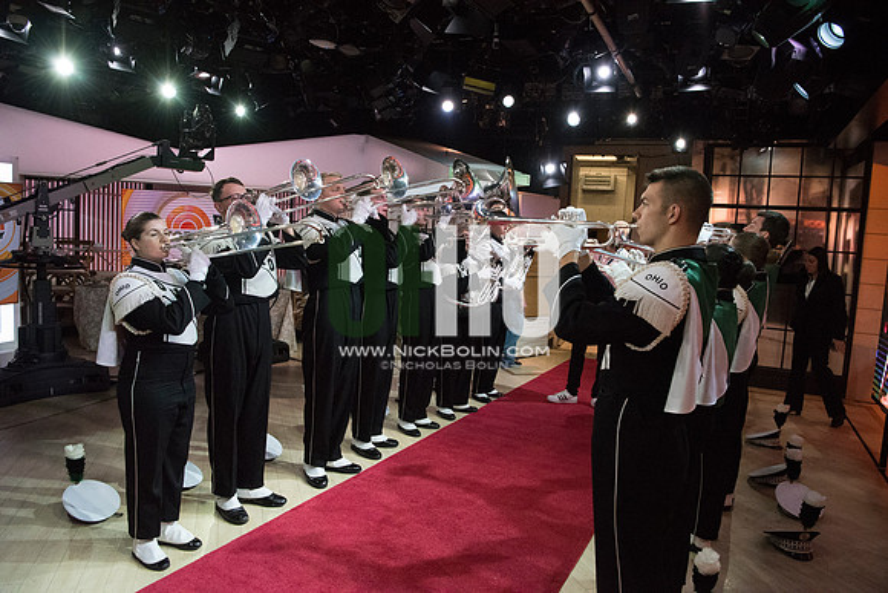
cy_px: 296
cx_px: 444
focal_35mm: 24
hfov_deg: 73.7
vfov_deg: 53.2
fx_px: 592
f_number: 5.6
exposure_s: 1/1250
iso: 12800
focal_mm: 24
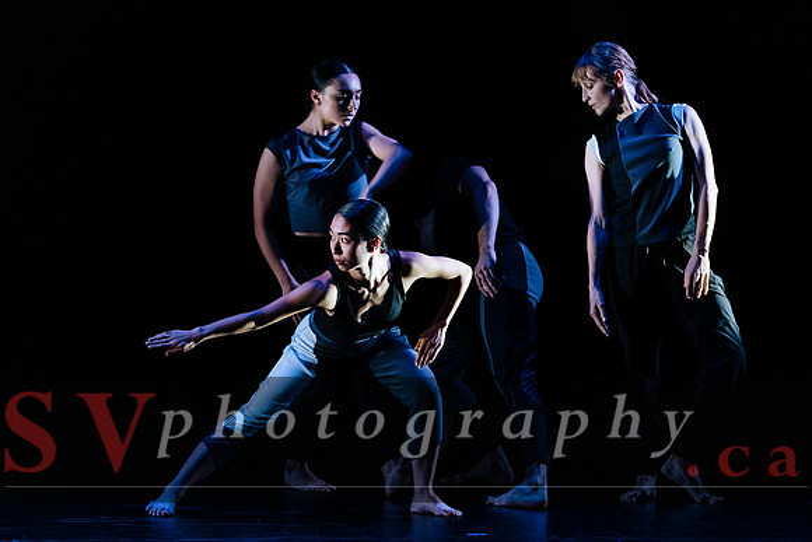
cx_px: 449
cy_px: 275
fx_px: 4376
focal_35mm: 194
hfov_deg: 10.6
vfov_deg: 7.1
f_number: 2.8
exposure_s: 1/100
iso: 1600
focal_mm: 164
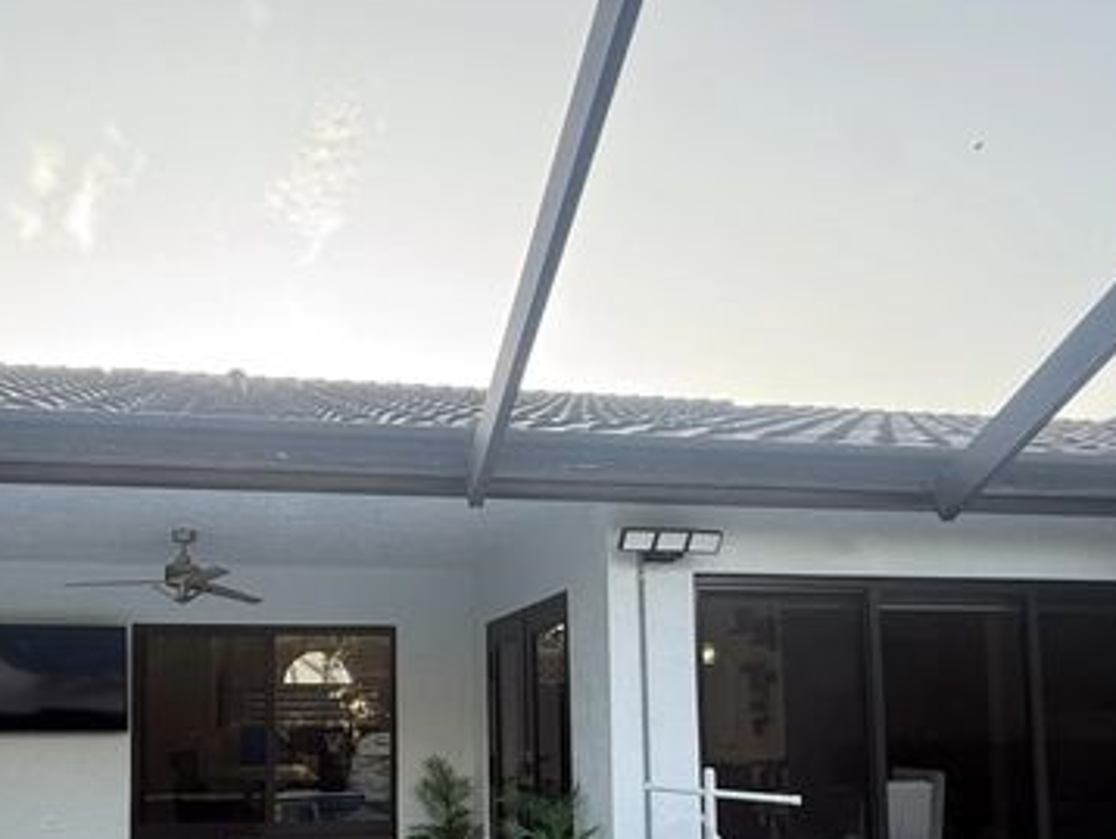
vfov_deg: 51.4
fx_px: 807
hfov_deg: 67.3
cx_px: 365
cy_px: 677
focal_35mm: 25
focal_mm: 2.22
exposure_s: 1/99
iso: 80
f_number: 2.2
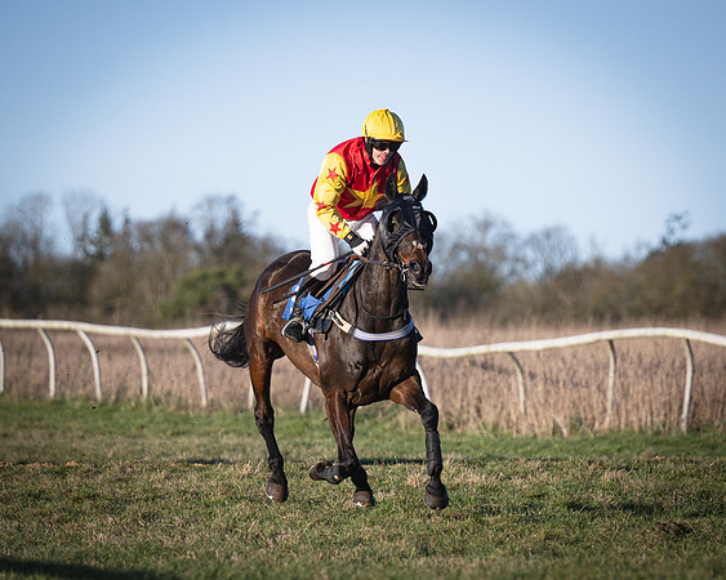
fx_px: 8150
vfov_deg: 4.1
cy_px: 328
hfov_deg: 5.1
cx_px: 384
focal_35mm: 379
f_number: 2.8
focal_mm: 155
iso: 100
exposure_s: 1/2000
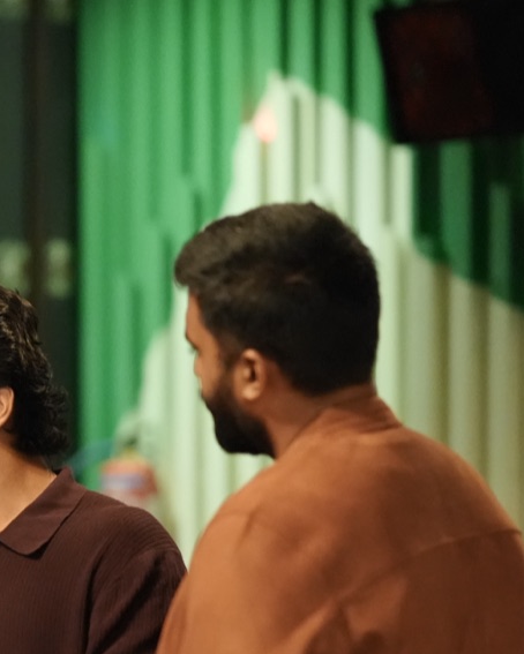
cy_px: 495
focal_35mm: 225
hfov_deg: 6.8
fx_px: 4359
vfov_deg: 8.6
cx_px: -249
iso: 8000
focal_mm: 85
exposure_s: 1/200
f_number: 1.6
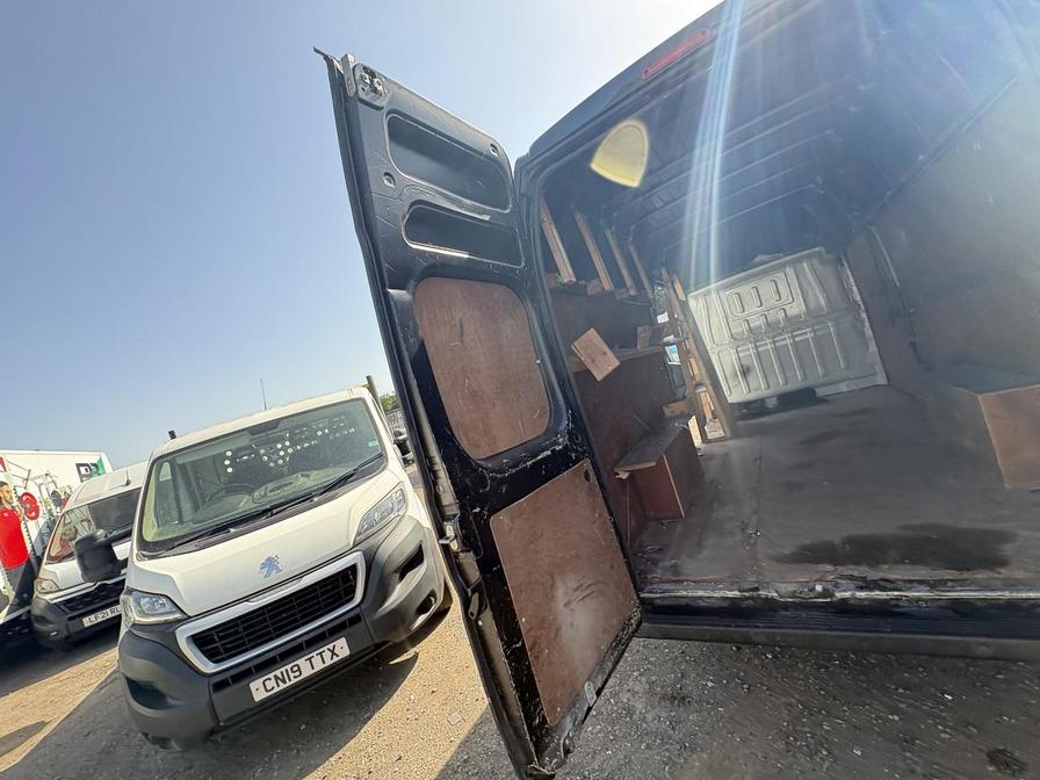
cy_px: 390
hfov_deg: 102.1
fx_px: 421
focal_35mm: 14
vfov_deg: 85.7
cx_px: 520
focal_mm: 2.22
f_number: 2.2
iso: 64
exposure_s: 1/295
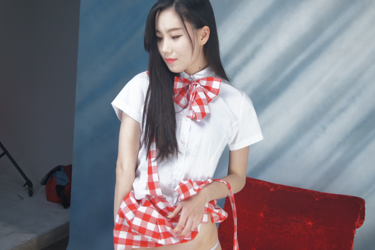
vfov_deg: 22.3
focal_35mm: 61
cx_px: 187
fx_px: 635
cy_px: 124
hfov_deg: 32.9
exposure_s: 1/125
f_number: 5.6
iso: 800
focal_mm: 40
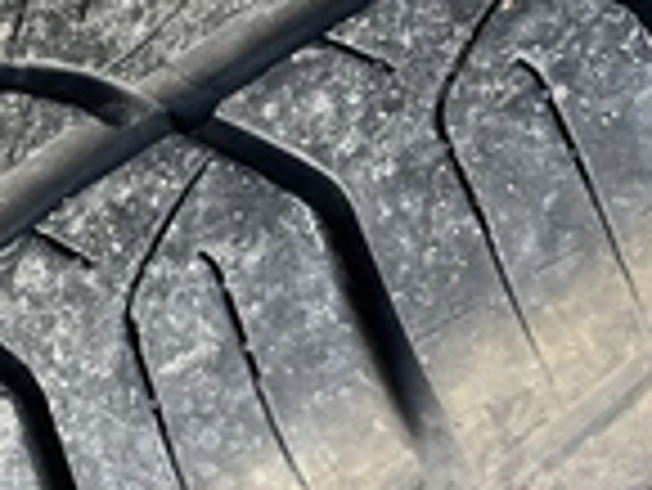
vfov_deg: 18.3
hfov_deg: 24.4
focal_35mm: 80
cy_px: 99
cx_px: 351
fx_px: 1508
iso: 64
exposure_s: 1/101
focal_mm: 3
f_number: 1.8
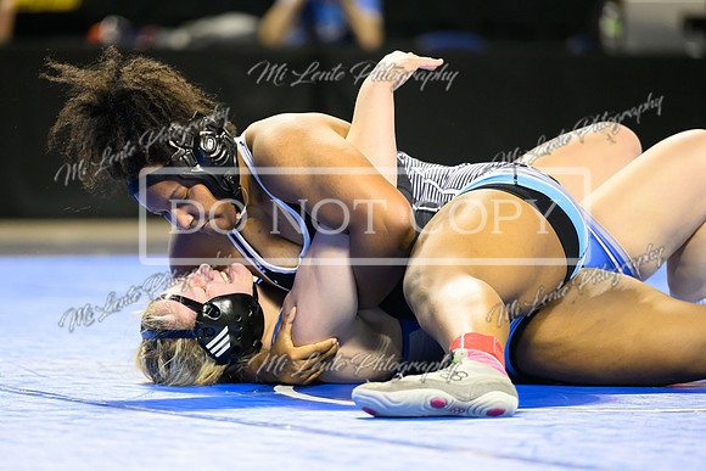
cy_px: 275
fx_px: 4901
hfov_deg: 8.2
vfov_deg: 5.5
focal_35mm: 250
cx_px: 292
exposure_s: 1/800
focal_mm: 195
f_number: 2.8
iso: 3200
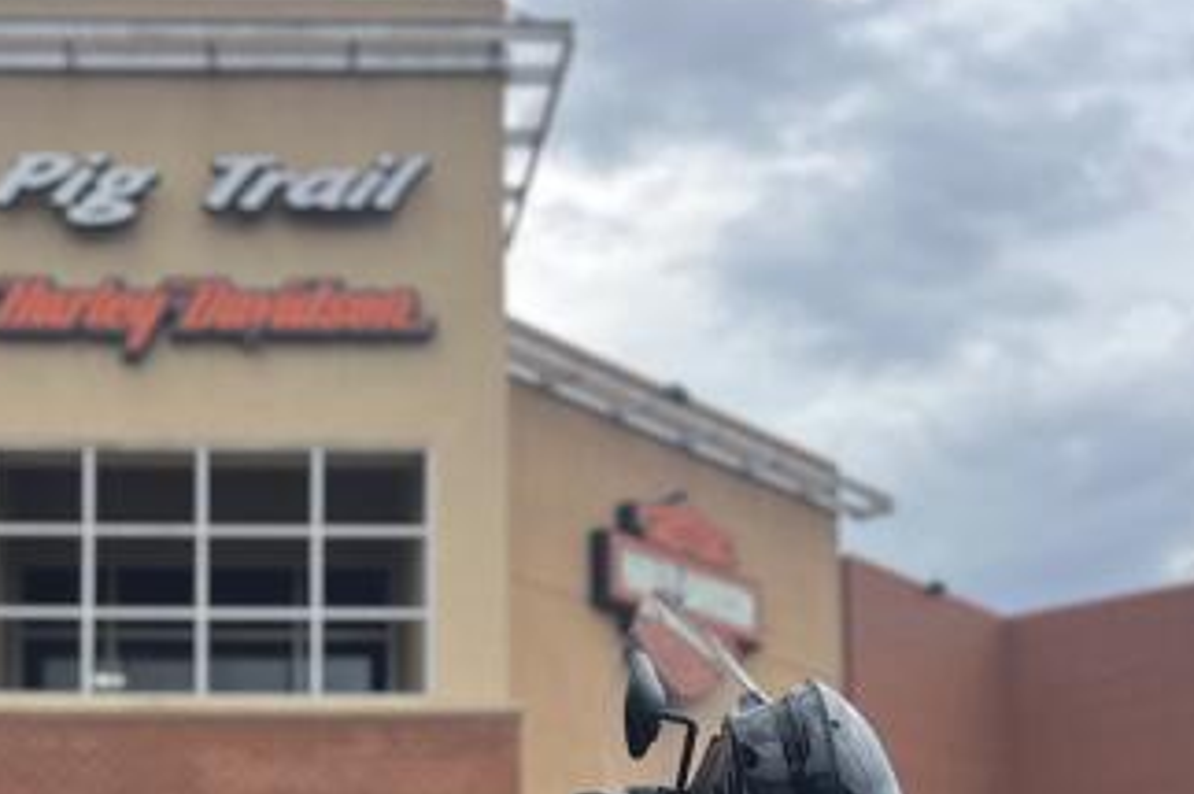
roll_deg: -0.4
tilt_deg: +5.9
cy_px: 964
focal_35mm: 67
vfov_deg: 19.1
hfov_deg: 29.3
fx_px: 2221
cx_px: 214
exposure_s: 1/1186
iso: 50
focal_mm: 5.1
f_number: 1.6
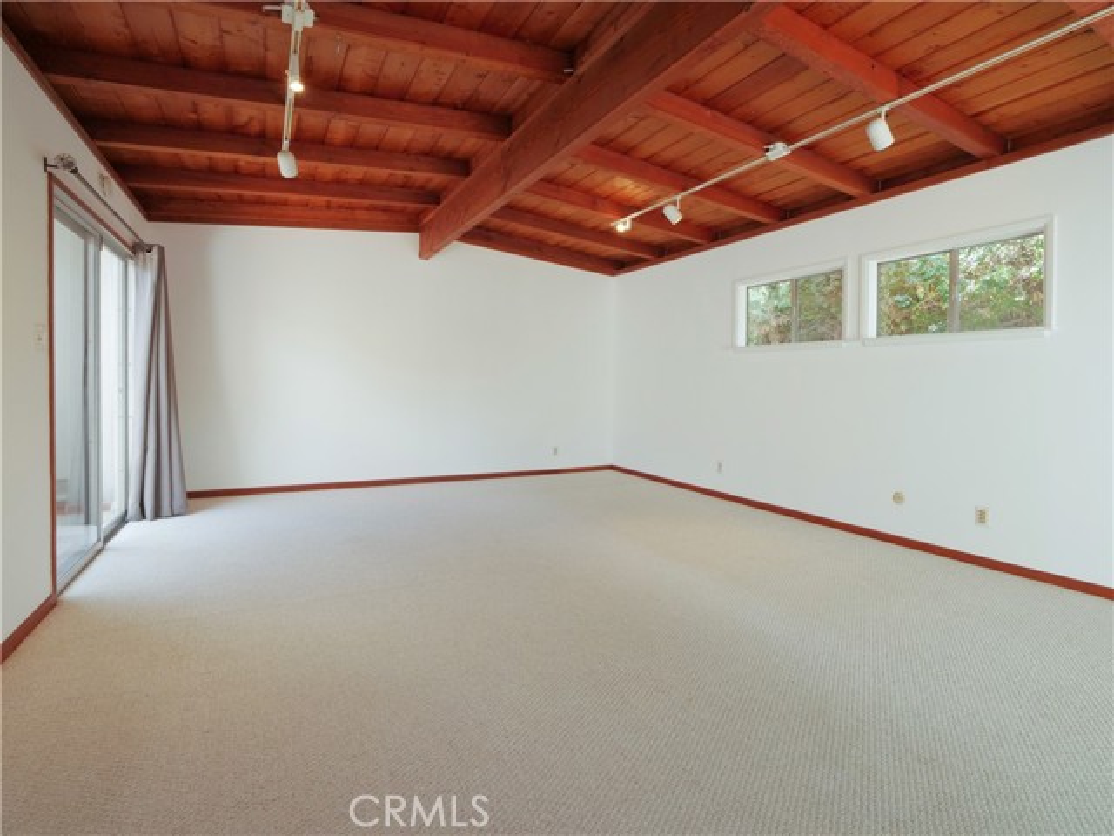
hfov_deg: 94.5
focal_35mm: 16
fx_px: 515
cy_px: 418
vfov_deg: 78.1
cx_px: 557
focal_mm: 8
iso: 1000
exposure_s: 1/30
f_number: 9
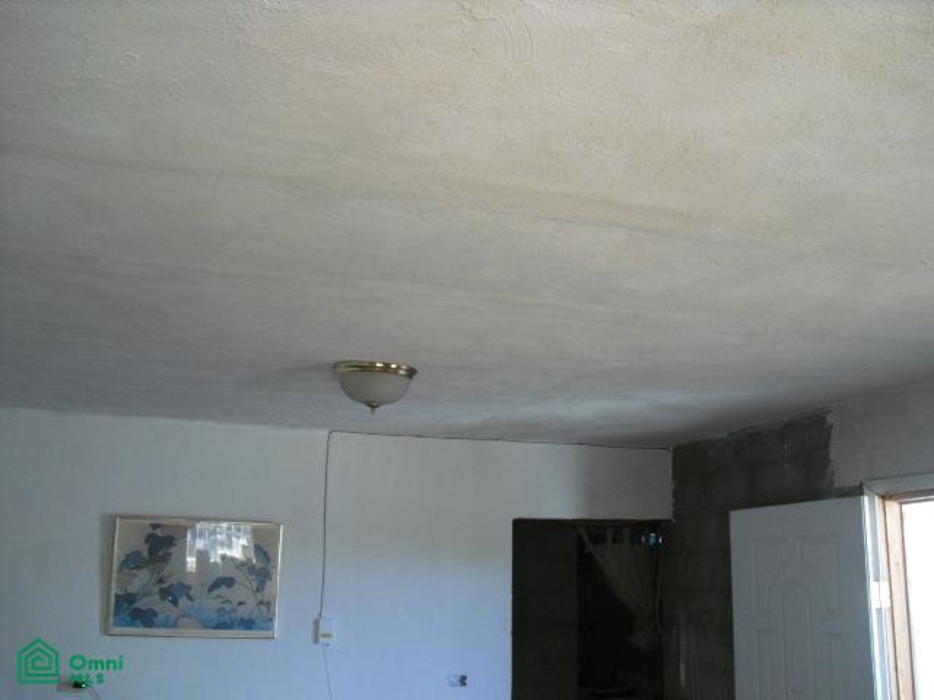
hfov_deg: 51.4
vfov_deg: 39.7
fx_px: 971
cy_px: 350
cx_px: 467
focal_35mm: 36
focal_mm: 6.3
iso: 400
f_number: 3.1
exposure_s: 1/80
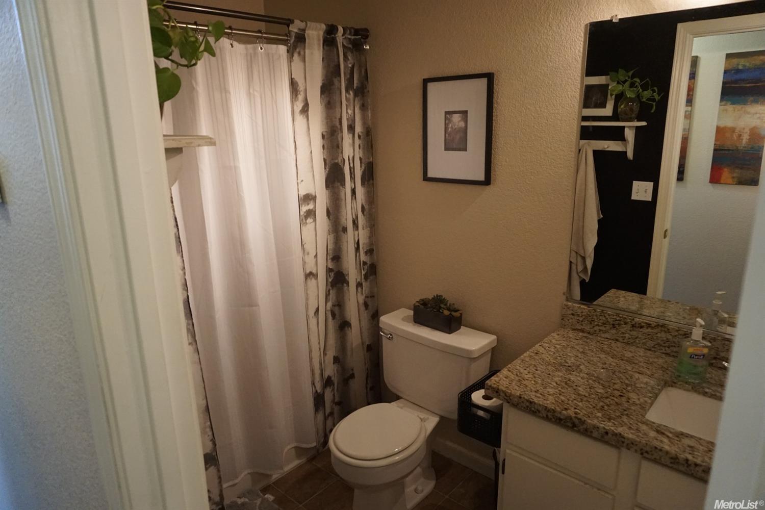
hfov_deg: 73.7
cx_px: 382
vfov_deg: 53.1
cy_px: 255
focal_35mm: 24
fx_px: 510
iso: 2000
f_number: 3.5
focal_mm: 16
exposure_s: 1/160
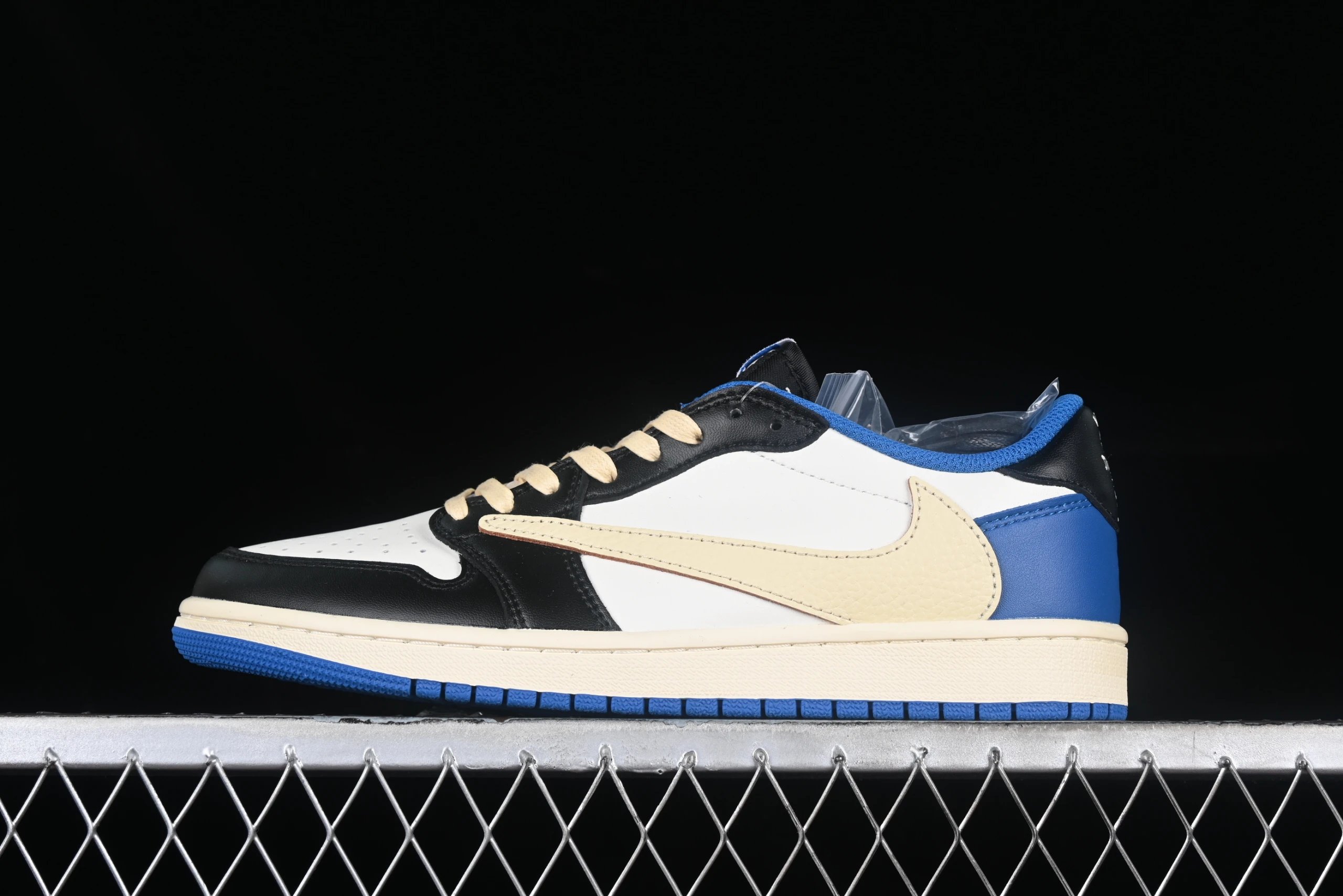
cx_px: 672
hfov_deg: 27.0
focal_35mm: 75
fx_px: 2798
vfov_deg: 18.2
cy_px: 448
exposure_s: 1/80
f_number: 8
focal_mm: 50
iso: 160
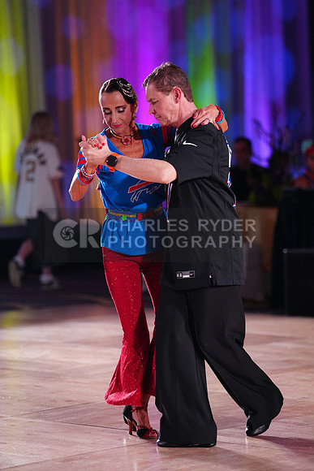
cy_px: 236
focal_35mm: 153
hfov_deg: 9.0
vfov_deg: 13.4
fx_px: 2000
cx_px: 157
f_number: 2.8
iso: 2000
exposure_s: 1/500
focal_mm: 153
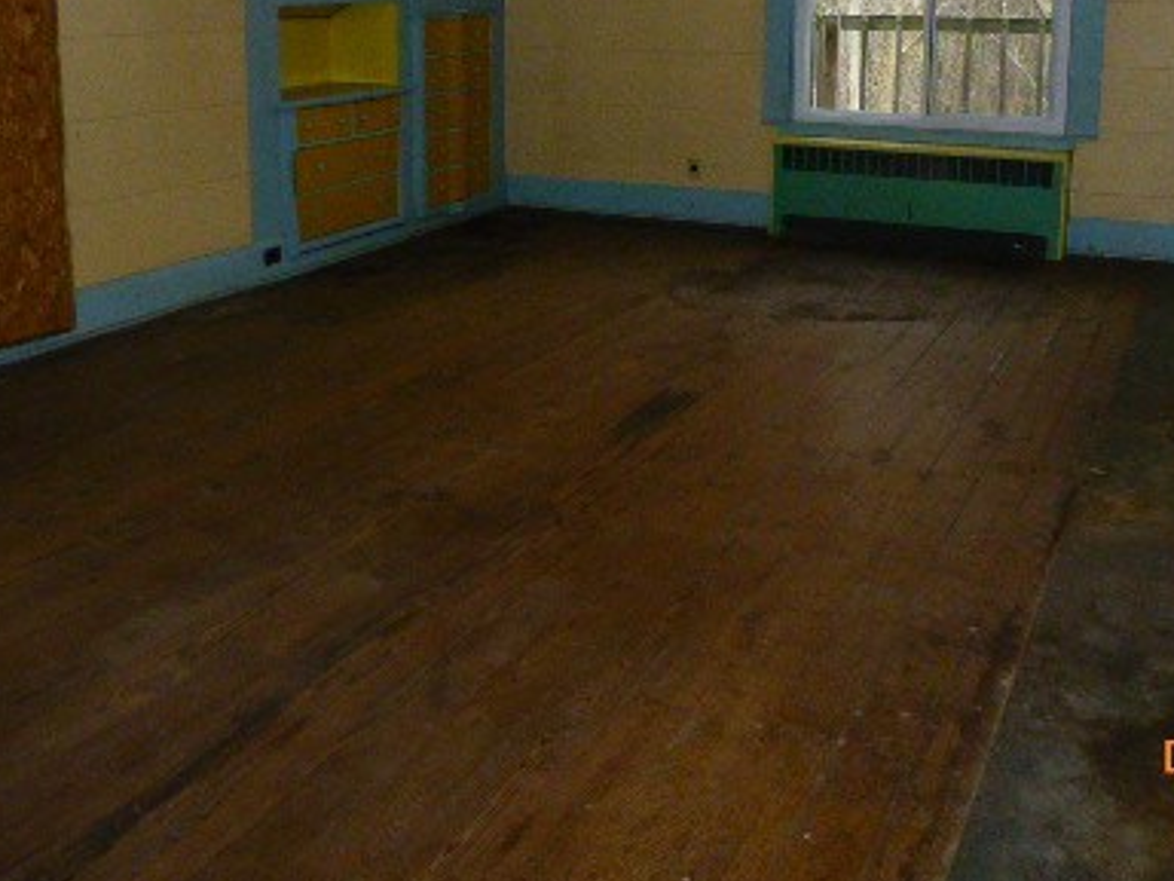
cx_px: 572
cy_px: 168
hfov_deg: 46.8
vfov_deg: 34.8
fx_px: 1357
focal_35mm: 40
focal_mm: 4.3
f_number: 3.3
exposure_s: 1/250
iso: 800
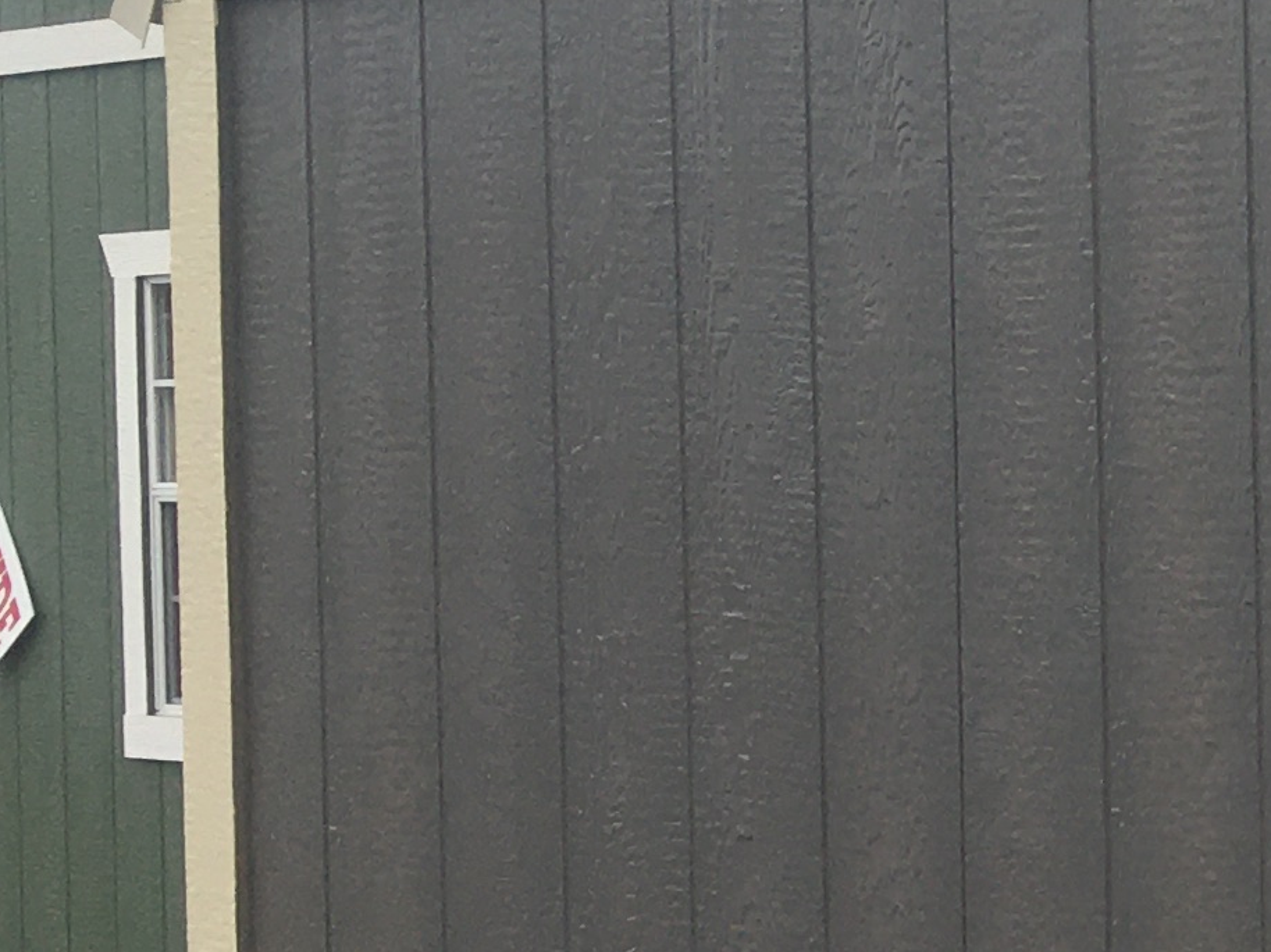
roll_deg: +0.3
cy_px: 720
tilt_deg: -1.2
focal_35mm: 128
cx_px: 2602
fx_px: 4699
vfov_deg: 11.5
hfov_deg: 13.2
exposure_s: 1/475
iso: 25
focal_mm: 4.15
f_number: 2.2
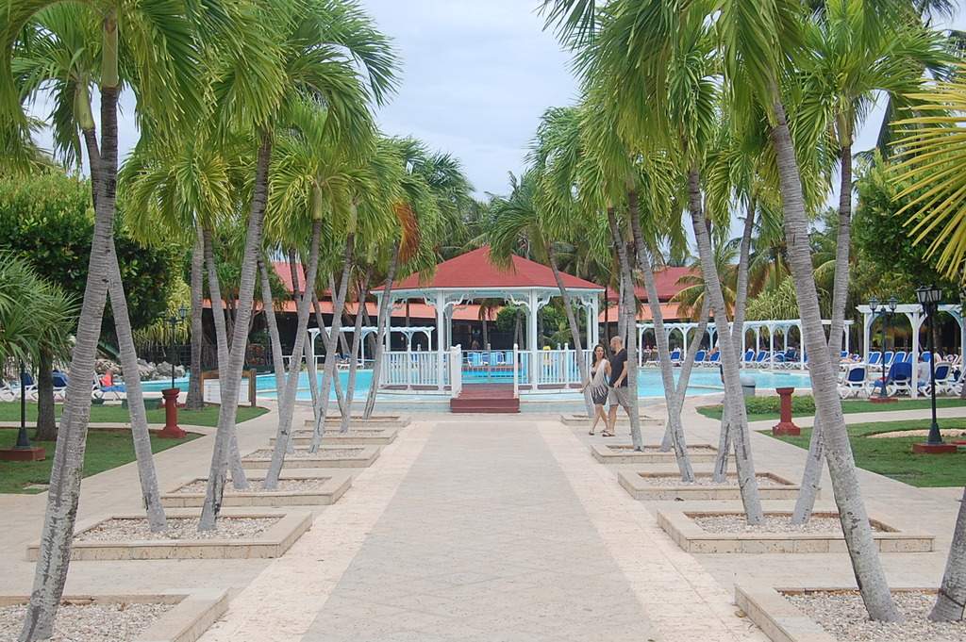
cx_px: 483
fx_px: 1287
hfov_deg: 41.1
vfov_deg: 28.0
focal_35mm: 48
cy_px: 321
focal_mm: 32
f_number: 8
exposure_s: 1/250
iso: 200
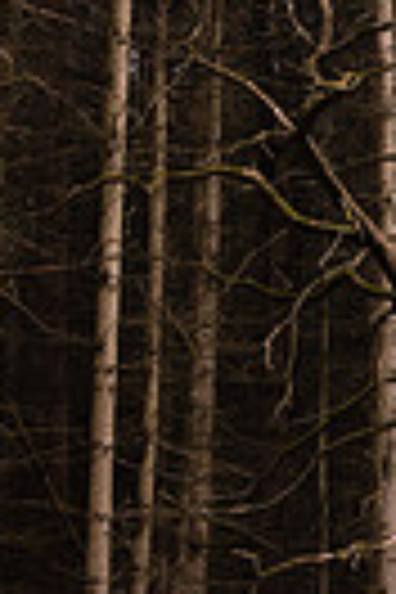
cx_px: 590
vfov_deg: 13.4
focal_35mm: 153
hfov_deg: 8.8
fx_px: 2524
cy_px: 122
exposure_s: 1/125
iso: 400
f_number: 5
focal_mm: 45
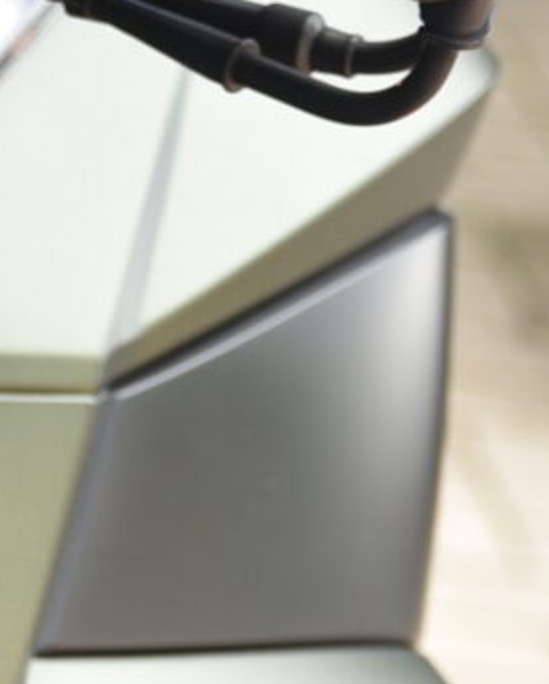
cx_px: -624
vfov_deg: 6.1
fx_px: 6389
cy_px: 1093
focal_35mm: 315
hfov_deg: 4.8
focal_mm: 45
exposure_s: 1/60
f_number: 3.2
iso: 100
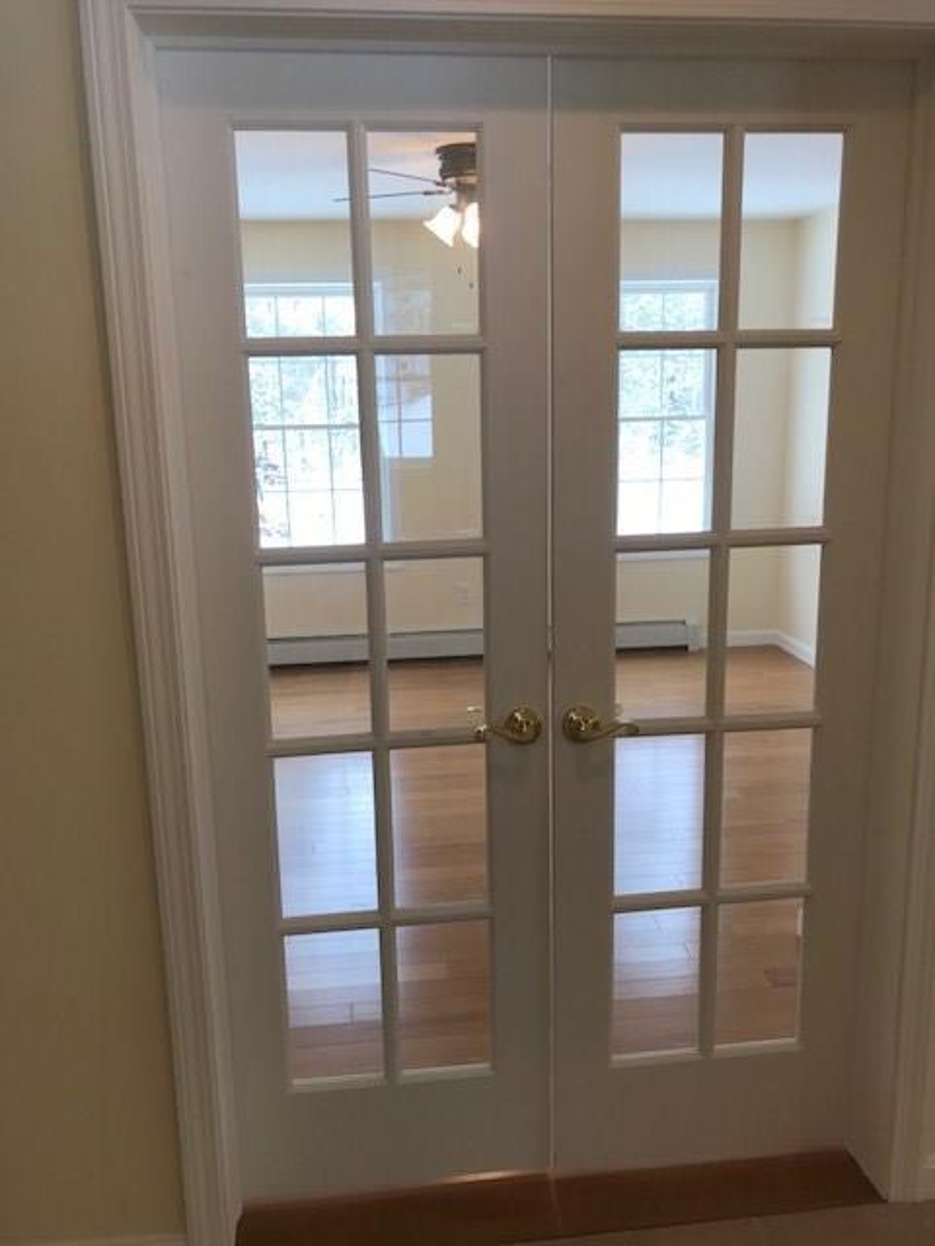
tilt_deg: -11.8
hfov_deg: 49.7
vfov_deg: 63.4
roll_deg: +1.1
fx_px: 1008
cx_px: 468
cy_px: 623
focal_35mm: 28
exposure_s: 1/60
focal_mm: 3.99
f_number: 1.8
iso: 25
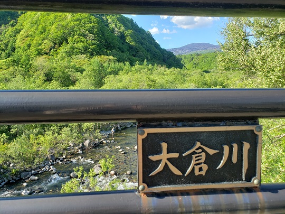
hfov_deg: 67.3
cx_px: 142
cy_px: 107
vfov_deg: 53.1
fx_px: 214
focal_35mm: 26
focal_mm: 4.3
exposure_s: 1/461
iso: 50
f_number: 2.4
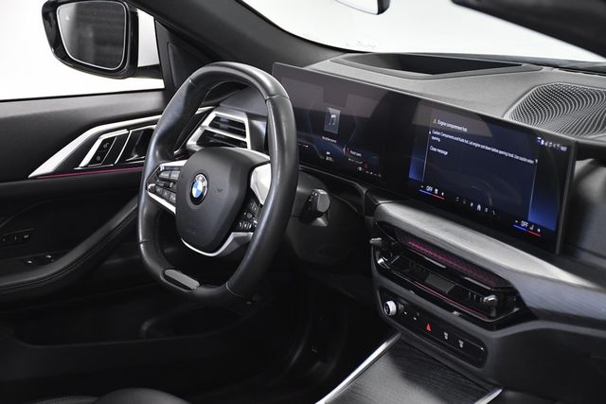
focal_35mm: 99
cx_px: 303
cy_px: 202
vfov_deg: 13.8
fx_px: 1667
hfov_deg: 20.6
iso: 2500
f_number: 5
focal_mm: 66
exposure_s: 1/200
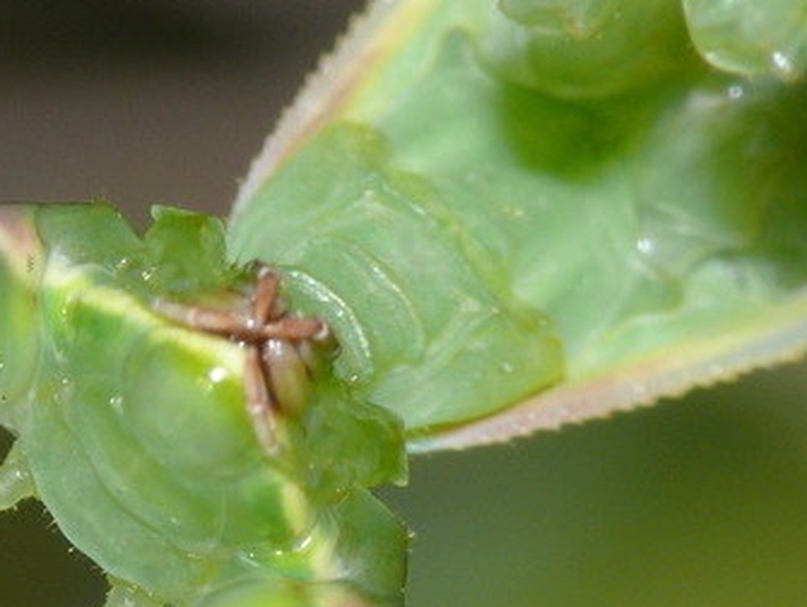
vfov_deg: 1.4
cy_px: 426
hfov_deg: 1.9
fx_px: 24925
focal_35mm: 1068
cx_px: 225
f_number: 11
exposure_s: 1/640
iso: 100
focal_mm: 88.8
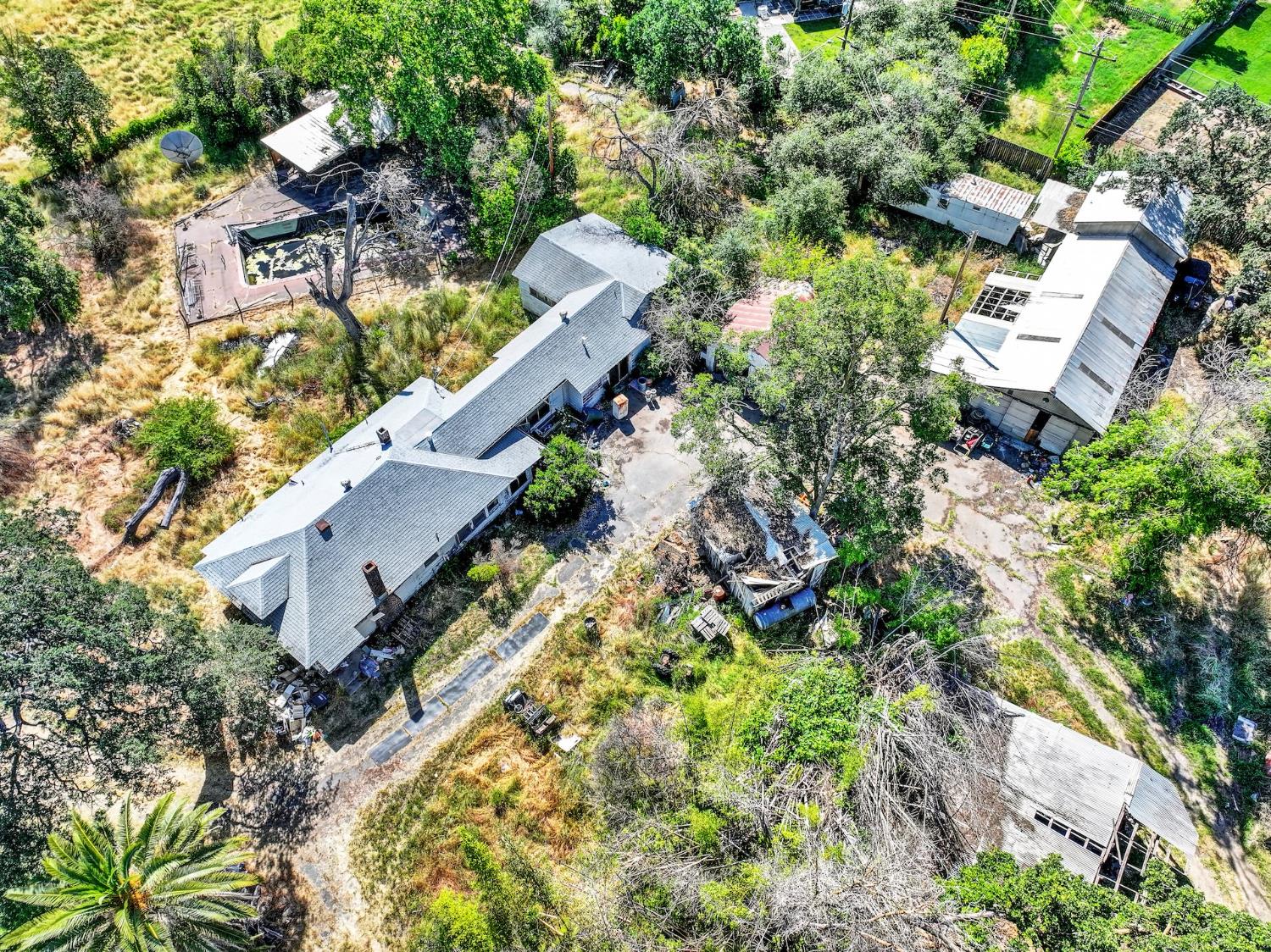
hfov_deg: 71.6
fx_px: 881
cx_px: 636
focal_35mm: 24
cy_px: 476
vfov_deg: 56.8
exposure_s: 1/1250
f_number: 2.8
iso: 160
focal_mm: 12.3
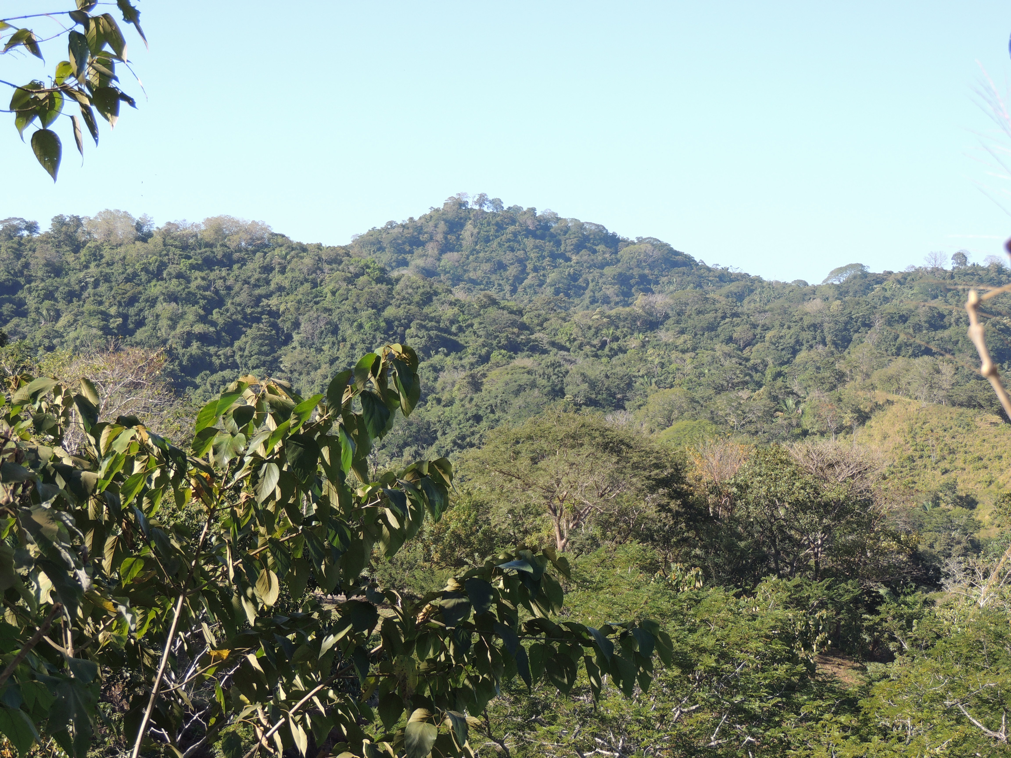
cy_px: 379
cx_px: 506
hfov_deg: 23.0
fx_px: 2483
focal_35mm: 85
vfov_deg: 17.4
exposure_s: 1/400
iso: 110
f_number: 4
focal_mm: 15.1
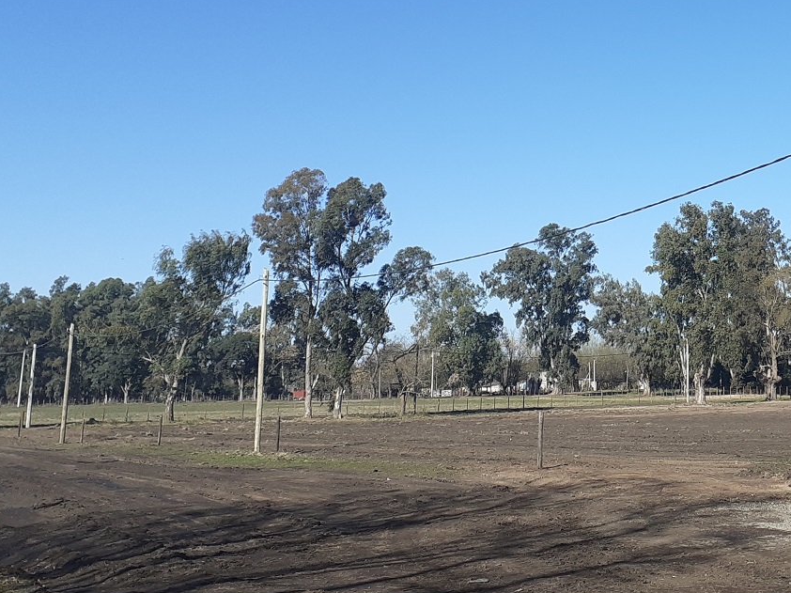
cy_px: 103
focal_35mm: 53
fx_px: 1211
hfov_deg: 34.0
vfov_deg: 26.9
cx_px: 727
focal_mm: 3.6
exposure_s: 1/1506
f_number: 1.9
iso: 40
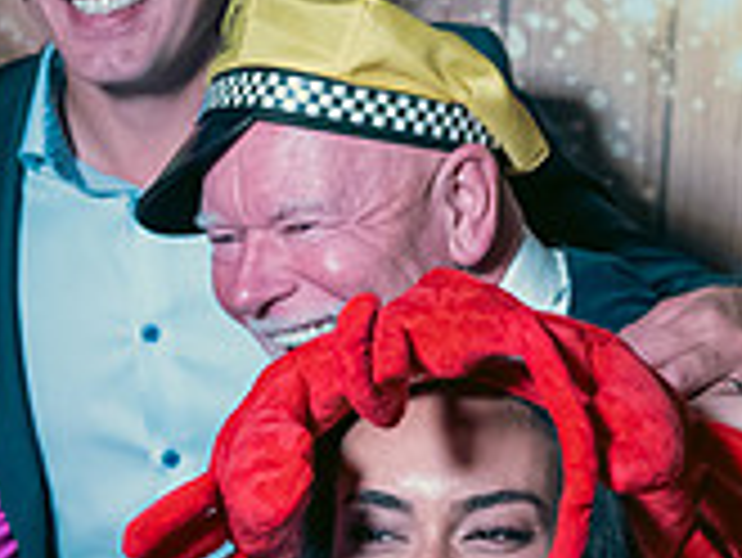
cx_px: 333
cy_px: 578
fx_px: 2896
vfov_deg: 10.9
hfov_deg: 14.6
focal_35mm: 135
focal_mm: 40
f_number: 3.5
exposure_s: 1/160
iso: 800
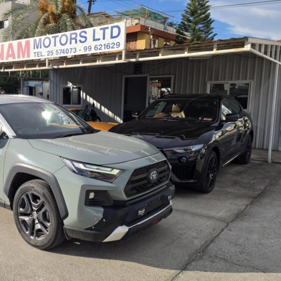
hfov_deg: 44.6
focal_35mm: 35
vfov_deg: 47.2
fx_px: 321
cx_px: 51
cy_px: 132
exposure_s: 1/4887
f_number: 1.7
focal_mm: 6.25
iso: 80
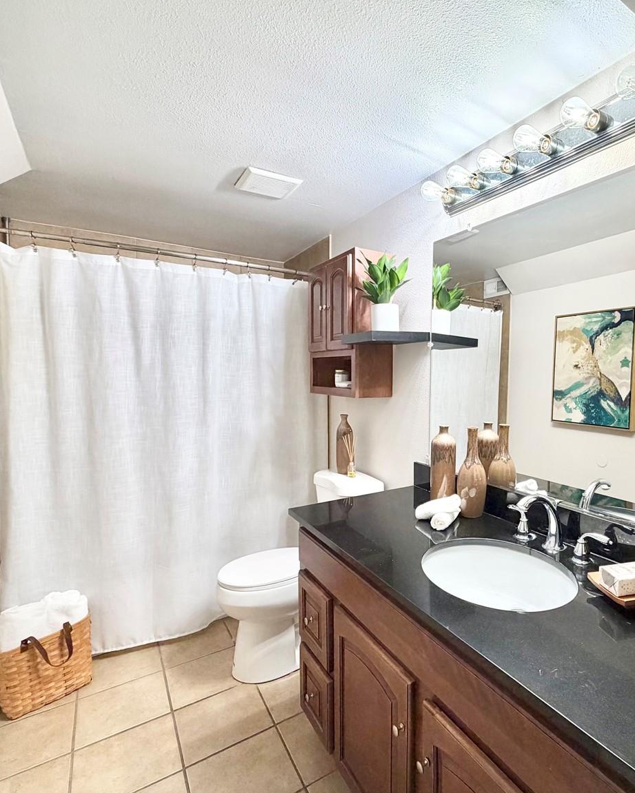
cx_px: 435
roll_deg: -0.1
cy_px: 400
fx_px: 446
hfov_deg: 68.4
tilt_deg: -2.4
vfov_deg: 83.3
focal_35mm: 19
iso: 200
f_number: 2.2
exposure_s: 1/120
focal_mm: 2.22
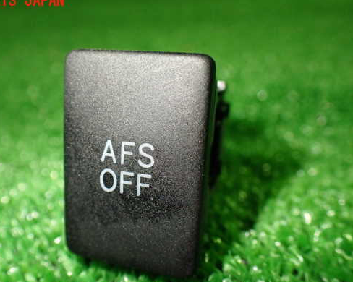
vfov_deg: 41.1
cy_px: 155
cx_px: 150
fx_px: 376
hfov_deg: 50.1
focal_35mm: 36
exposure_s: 1/125
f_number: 2.3
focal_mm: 5.4
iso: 640
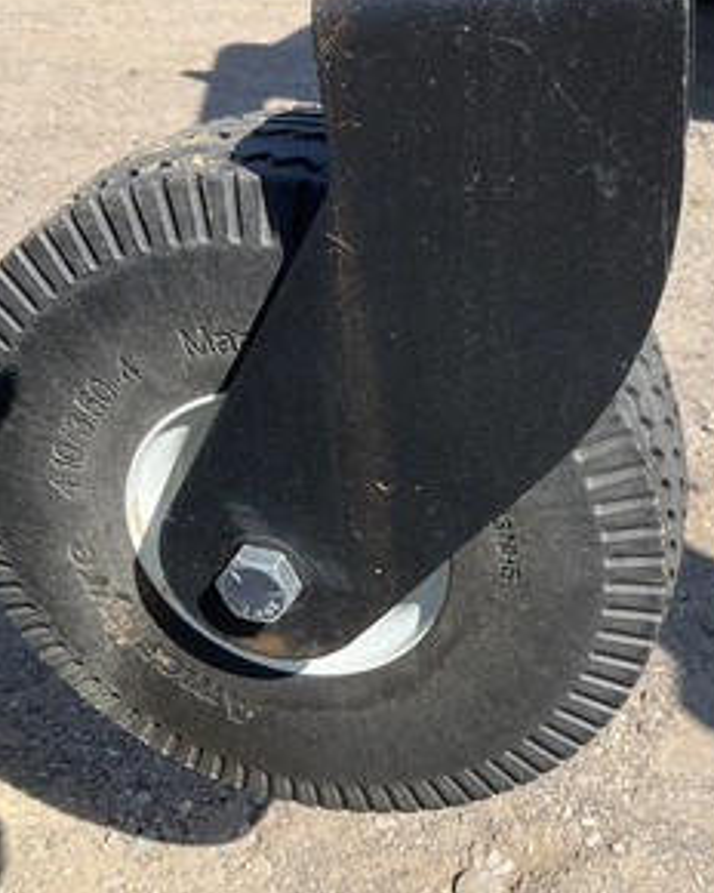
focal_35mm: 39
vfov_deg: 46.8
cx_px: 440
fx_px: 1030
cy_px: 446
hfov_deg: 38.0
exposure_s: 1/997
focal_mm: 3
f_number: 1.8
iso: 25
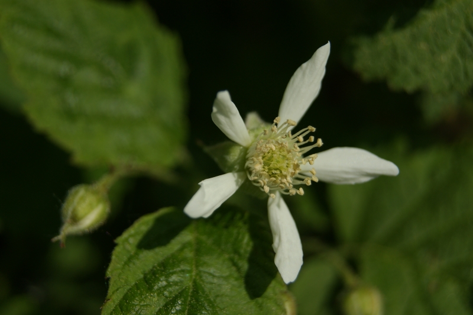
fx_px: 1083
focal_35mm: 82
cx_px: 236
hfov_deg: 24.6
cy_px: 158
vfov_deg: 16.5
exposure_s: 1/1250
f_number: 5.6
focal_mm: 55
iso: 100
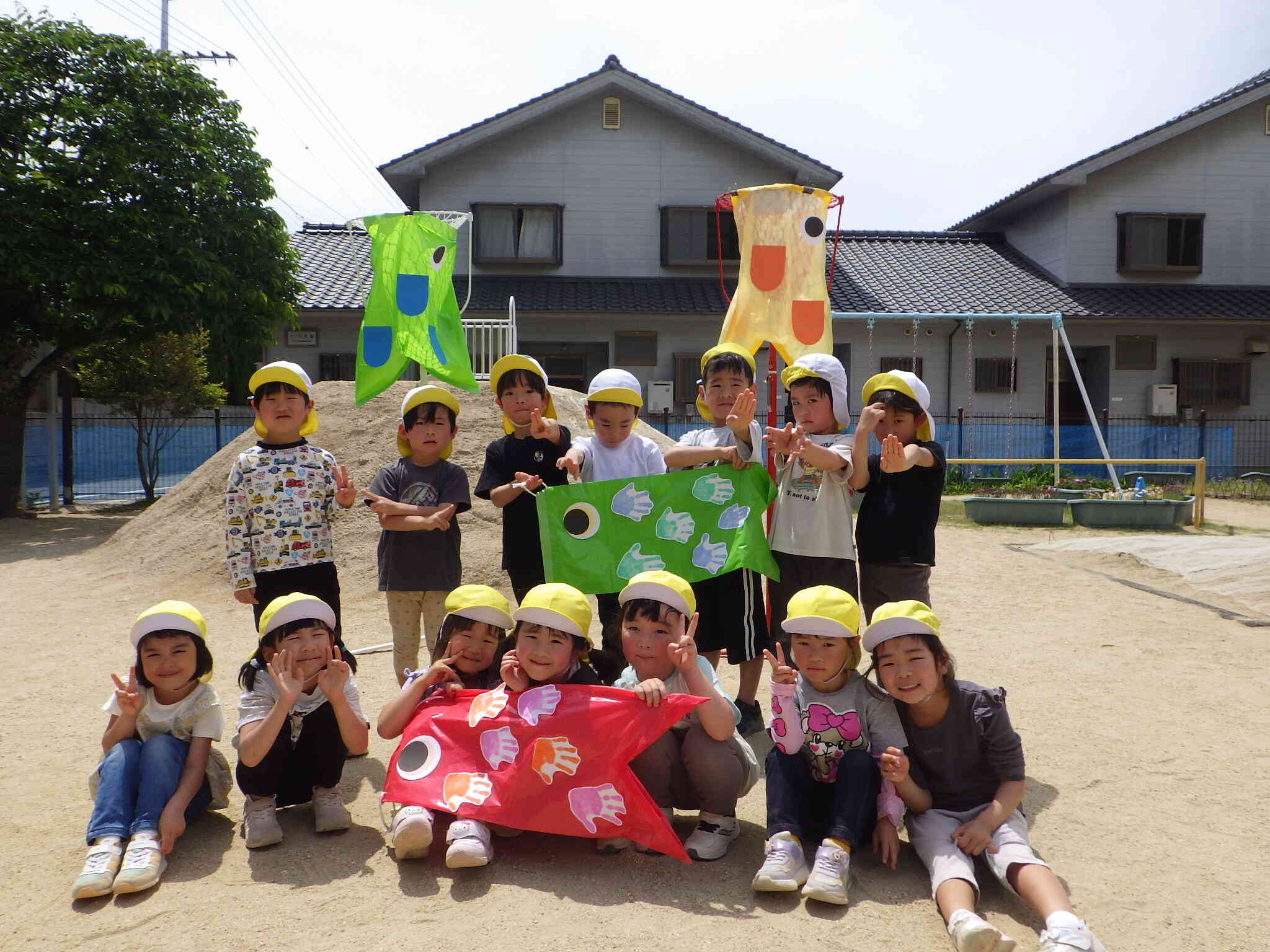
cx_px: 635
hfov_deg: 63.4
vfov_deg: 49.7
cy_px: 476
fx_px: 1027
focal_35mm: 28
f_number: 4.2
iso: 125
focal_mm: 5
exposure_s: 1/1250
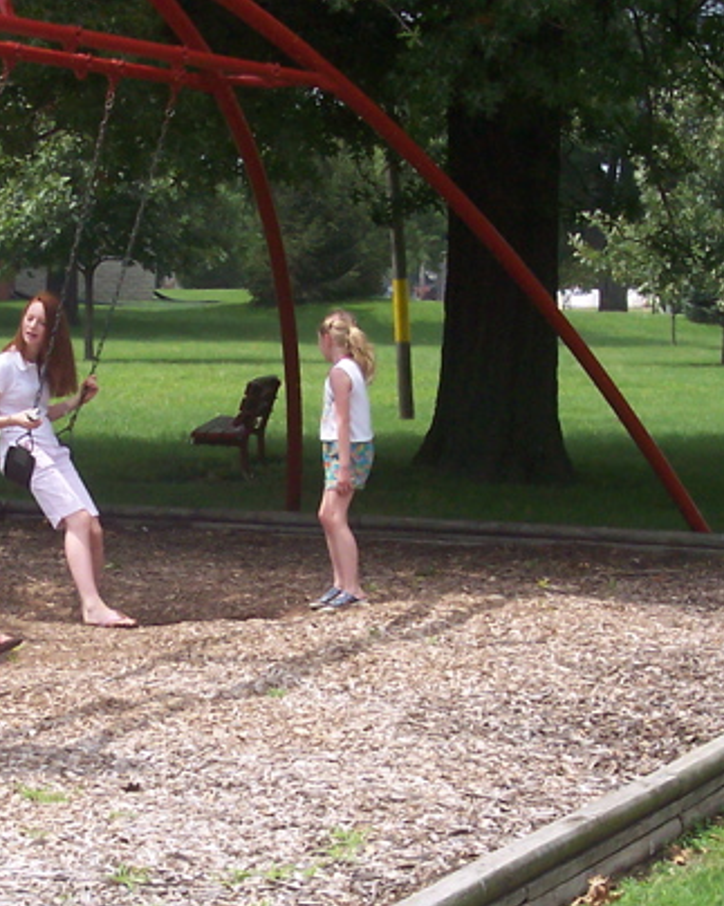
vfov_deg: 19.6
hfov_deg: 15.6
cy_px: 510
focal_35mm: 98
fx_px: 2626
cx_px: 186
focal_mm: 8
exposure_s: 1/500
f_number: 4.8
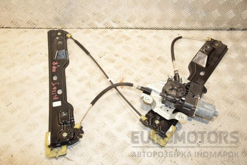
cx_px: 124
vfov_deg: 36.9
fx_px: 247
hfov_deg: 53.1
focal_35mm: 36
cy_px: 82
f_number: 5.6
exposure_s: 1/200
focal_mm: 24
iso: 800
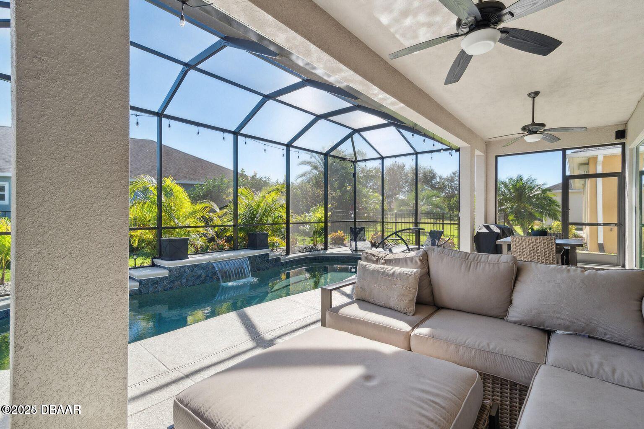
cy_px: 214
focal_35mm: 16
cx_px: 322
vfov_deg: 73.7
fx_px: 286
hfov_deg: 96.7
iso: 400
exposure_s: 1/200
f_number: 8
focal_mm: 16
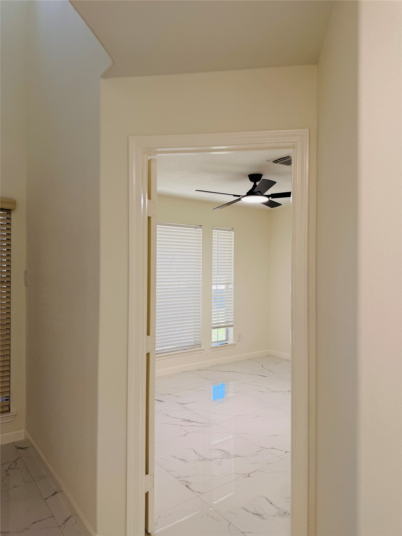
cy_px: 268
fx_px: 372
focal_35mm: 24
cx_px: 201
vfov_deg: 71.6
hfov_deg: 56.8
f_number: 1.78
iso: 100
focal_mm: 6.76
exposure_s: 1/136
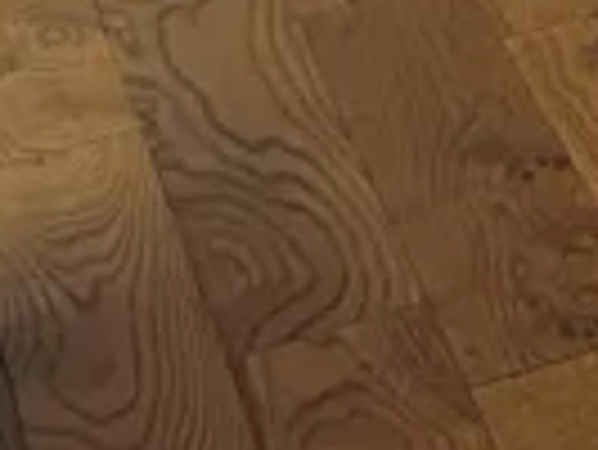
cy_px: -423
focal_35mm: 200
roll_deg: +3.5
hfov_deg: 9.2
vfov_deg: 7.2
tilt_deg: -23.5
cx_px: 1218
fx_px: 3458
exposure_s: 1/50
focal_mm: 5.7
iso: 320
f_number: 1.5
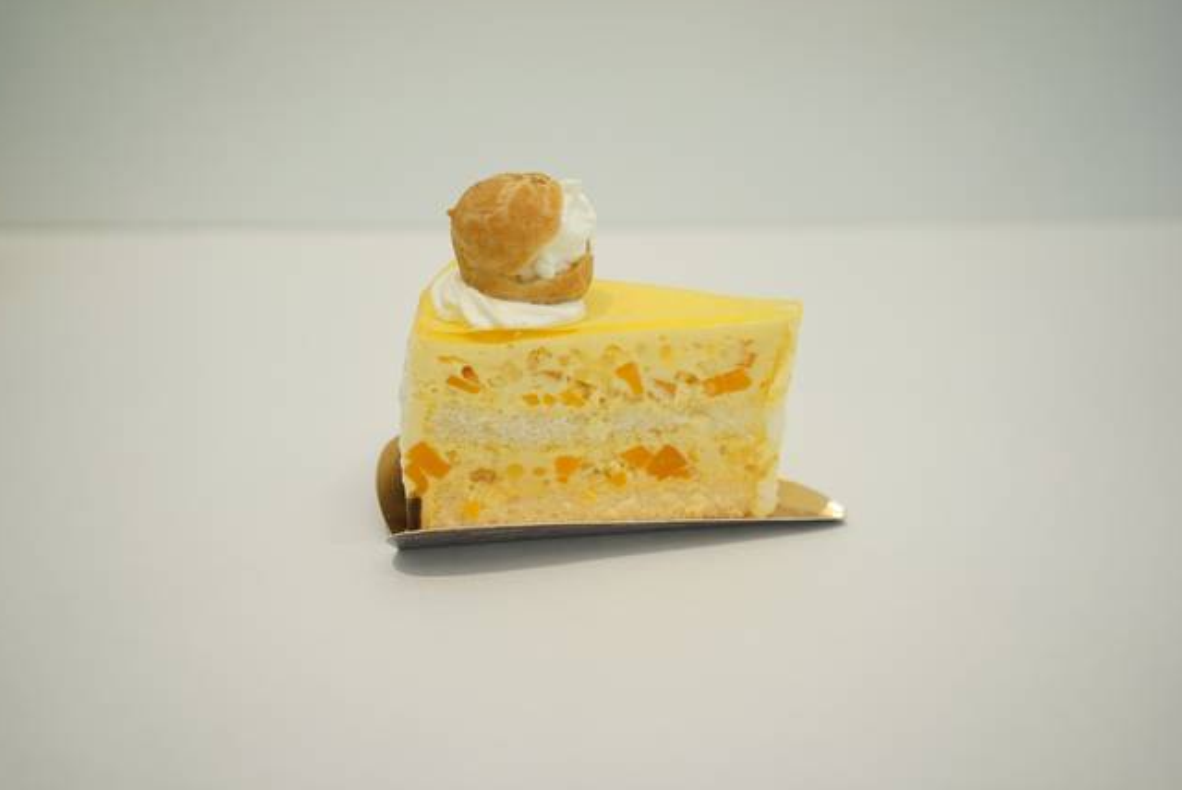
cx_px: 584
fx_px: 1183
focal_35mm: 36
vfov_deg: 36.9
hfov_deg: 53.1
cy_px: 386
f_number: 4
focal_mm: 35
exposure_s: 1/60
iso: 200
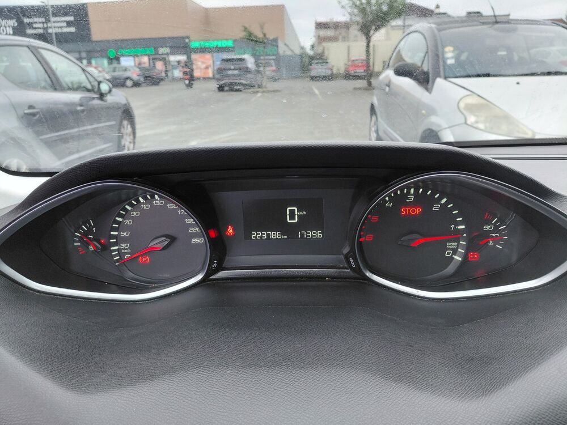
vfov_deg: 54.9
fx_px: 409
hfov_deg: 69.4
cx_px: 284
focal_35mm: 25
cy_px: 212
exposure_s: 1/120
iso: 64
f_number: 1.8
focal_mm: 4.69
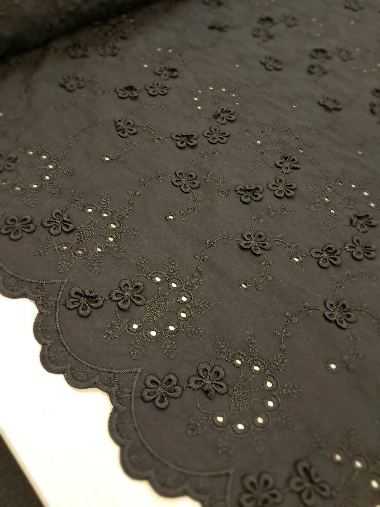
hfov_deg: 51.4
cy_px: 254
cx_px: 190
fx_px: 395
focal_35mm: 27
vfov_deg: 65.3
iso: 400
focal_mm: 4
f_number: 1.8
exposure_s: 1/50
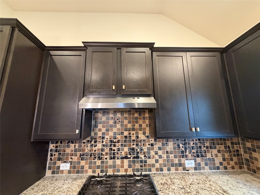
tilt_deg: +10.1
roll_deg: +0.6
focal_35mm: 14
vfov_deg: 85.7
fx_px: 105
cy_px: 98
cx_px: 130
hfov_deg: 102.1
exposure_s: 1/60
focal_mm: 2.22
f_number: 2.2
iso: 500
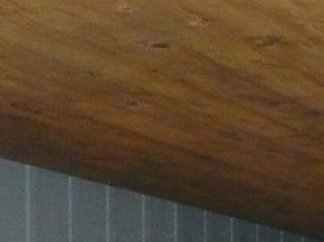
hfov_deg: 12.6
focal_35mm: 156
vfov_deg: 9.0
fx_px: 1459
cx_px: 300
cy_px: 476
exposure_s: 1/30
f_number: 2.8
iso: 640
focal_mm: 6.1
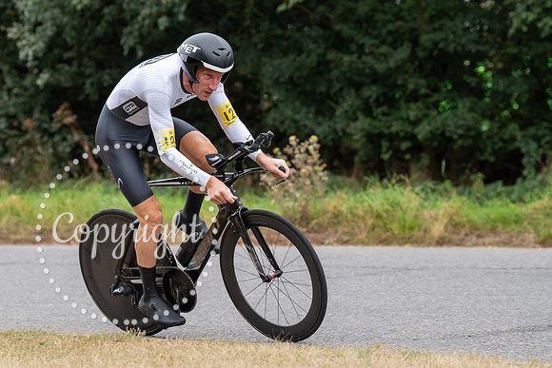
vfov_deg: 8.5
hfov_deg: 12.6
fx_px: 2490
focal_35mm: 162
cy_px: 151
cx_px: 206
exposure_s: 1/1000
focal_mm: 124
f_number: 4
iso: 800
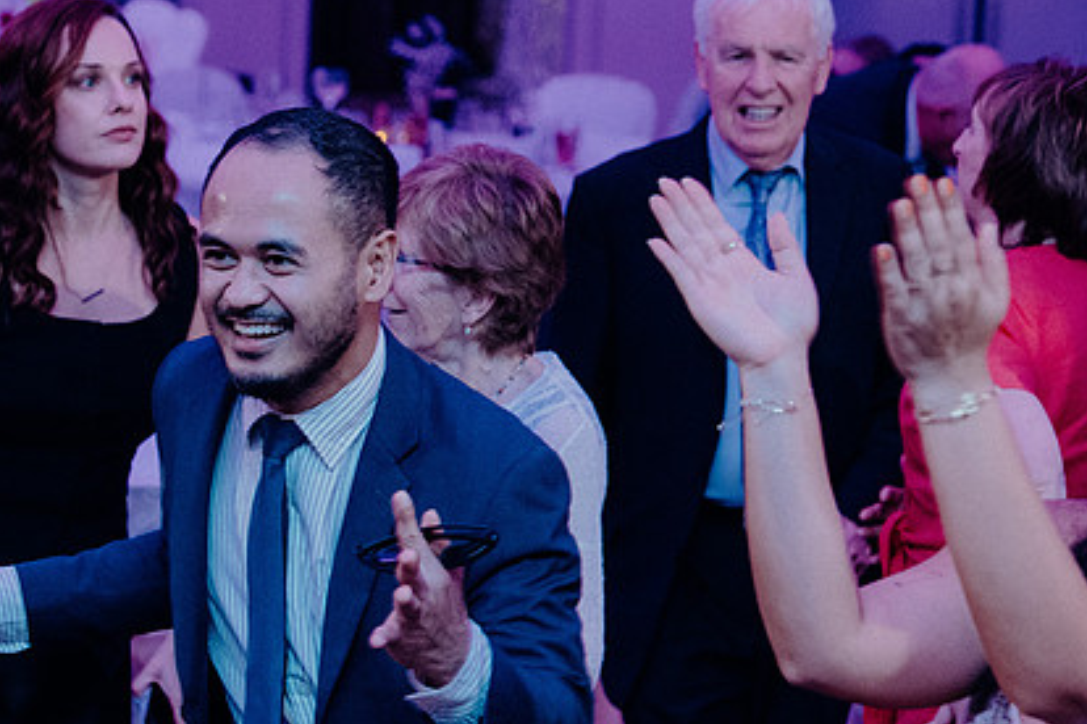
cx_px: 336
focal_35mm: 147
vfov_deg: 9.3
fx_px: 4438
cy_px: 413
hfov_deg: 13.9
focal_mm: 70
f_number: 3.5
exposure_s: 1/160
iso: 3200
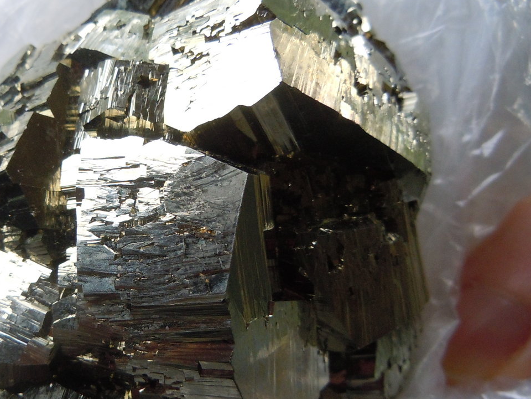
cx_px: 142
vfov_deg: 29.1
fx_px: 767
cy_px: 228
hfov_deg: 37.4
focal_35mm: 50
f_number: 3.5
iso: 250
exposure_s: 1/60
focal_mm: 5.4
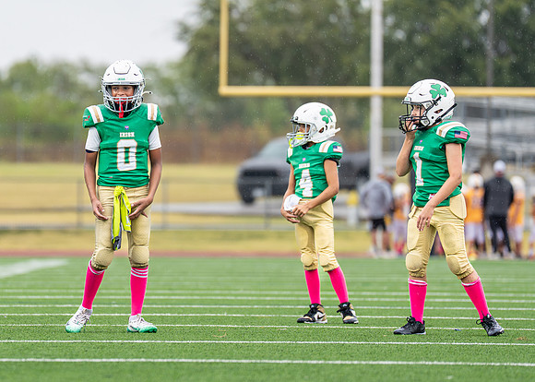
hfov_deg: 4.9
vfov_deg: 3.5
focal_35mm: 416
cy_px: 171
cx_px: 138
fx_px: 6314
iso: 400
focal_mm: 200
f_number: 2.8
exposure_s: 1/1000
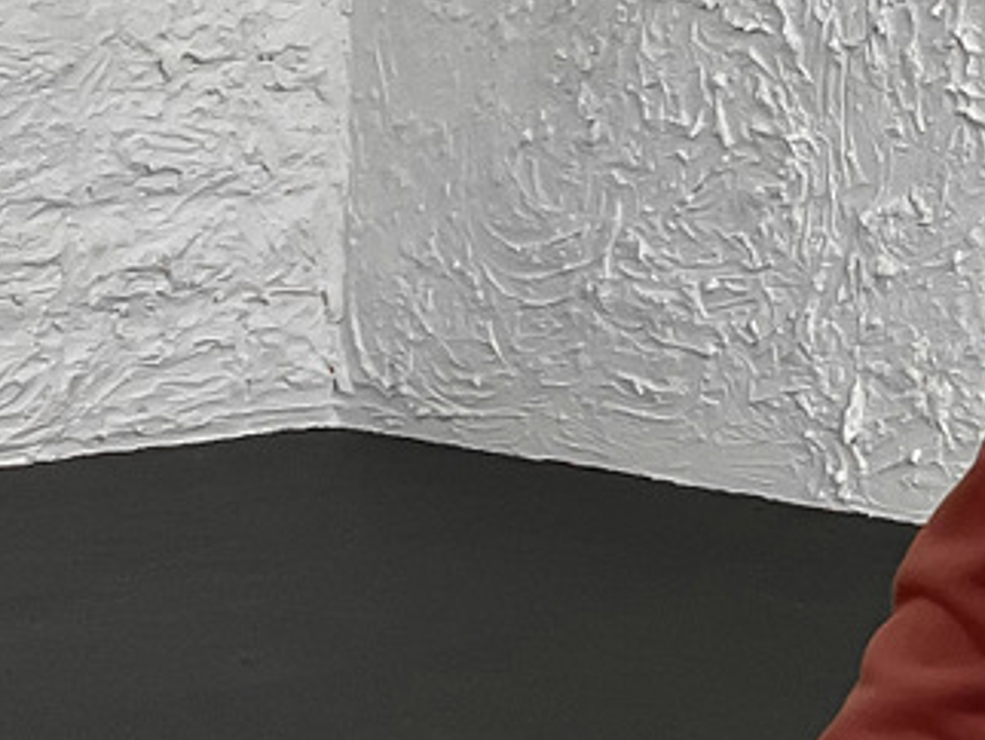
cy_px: 12
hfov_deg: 13.3
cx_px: 1239
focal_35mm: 144
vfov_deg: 10.2
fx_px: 4101
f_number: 1.8
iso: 32
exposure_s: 1/120
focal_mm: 3
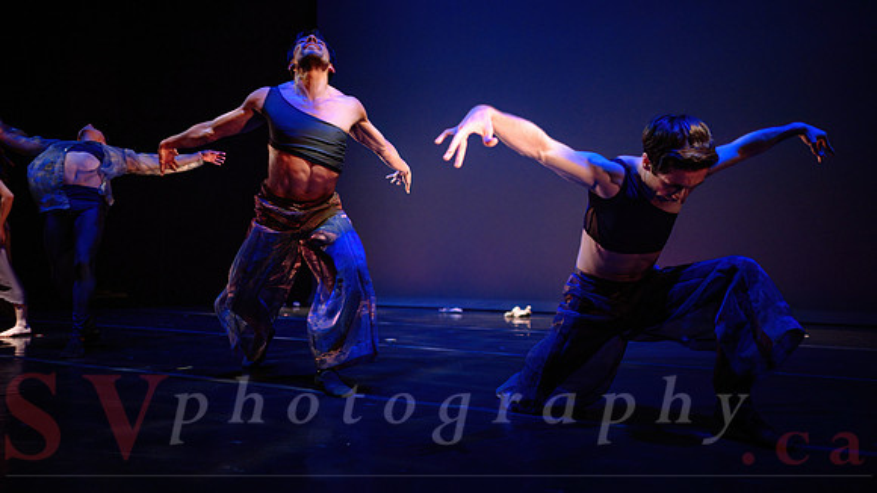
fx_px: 652
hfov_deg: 67.6
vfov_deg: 41.3
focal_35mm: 28
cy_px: 280
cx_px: 489
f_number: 1.4
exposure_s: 1/400
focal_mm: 24
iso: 1000
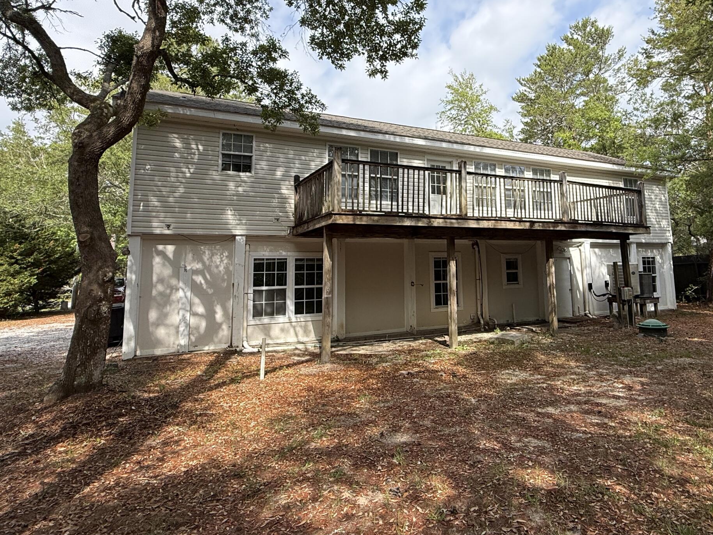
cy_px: 207
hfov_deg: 73.2
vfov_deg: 58.3
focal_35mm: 23
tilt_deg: +10.0
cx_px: 423
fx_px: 474
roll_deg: +1.1
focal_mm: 2.22
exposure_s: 1/955
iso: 50
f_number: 2.2
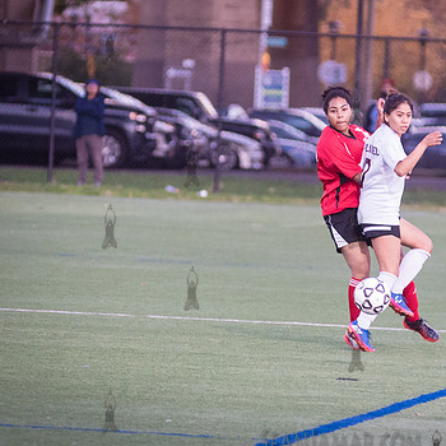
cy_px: 191
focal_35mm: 549
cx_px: 318
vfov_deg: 3.2
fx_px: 8003
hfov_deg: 3.2
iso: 2000
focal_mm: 200
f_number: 4
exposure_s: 1/500
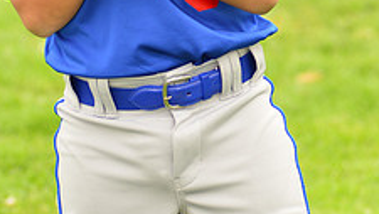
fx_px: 3933
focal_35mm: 391
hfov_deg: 5.5
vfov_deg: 3.1
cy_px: -143
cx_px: 196
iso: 160
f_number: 5
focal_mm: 145
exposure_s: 1/250
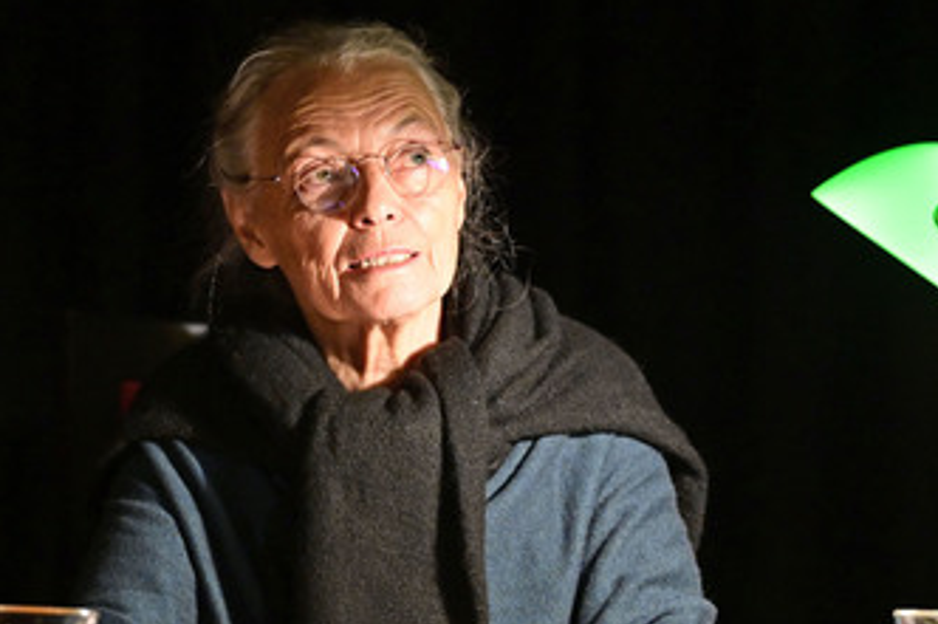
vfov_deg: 5.0
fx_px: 7083
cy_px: 395
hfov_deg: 7.6
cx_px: 386
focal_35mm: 272
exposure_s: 1/160
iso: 5000
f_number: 3.2
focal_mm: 200
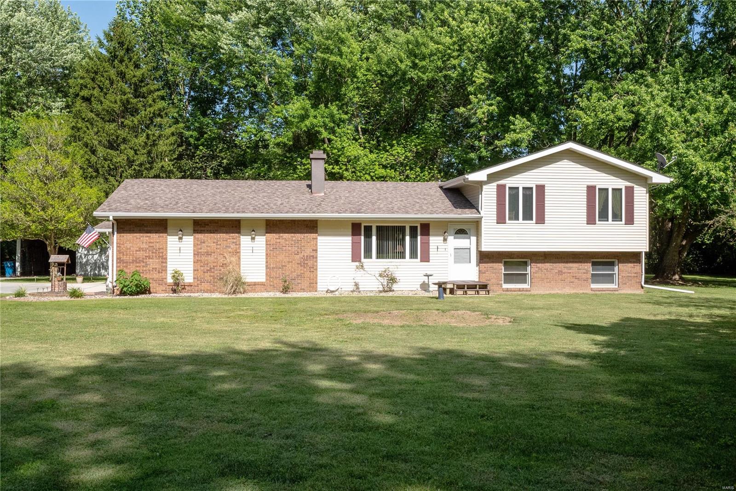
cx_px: 368
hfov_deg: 53.1
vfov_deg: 36.9
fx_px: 736
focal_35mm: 36
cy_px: 246
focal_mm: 18
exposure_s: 1/640
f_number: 8
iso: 400
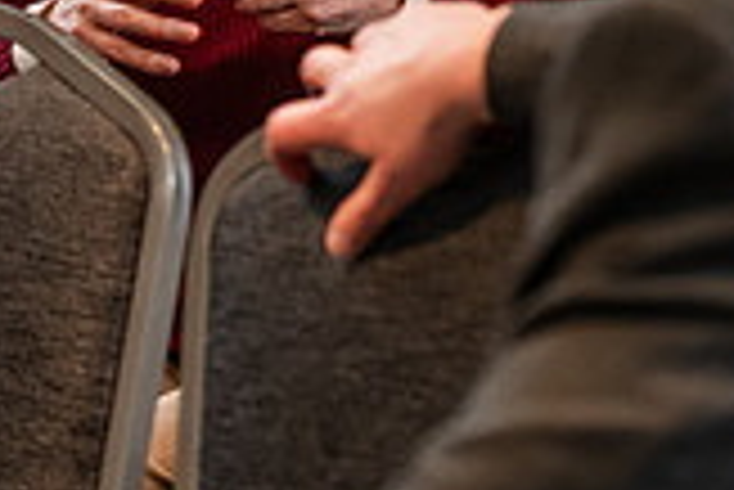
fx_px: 5653
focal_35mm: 277
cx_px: 522
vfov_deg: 4.9
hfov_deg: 7.4
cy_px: -164
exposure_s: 1/200
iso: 1000
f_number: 3.5
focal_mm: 78
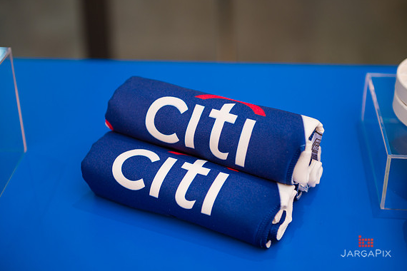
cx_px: 202
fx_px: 667
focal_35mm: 59
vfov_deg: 23.0
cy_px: 135
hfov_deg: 33.9
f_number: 4
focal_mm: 58
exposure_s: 1/200
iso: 400
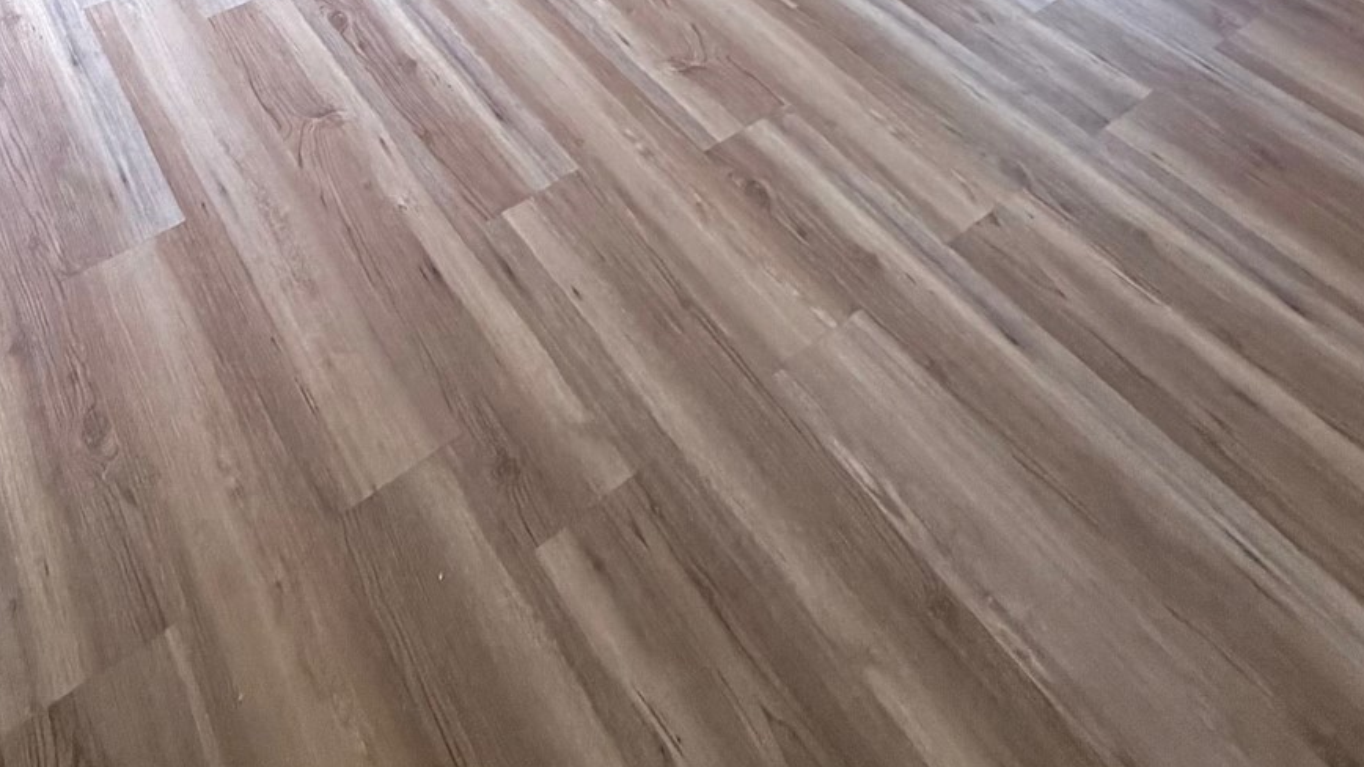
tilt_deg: -2.2
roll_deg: +0.4
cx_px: 545
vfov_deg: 18.7
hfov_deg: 54.9
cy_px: -800
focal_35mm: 36
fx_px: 1302
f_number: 2.2
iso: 250
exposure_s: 1/121
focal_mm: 2.22
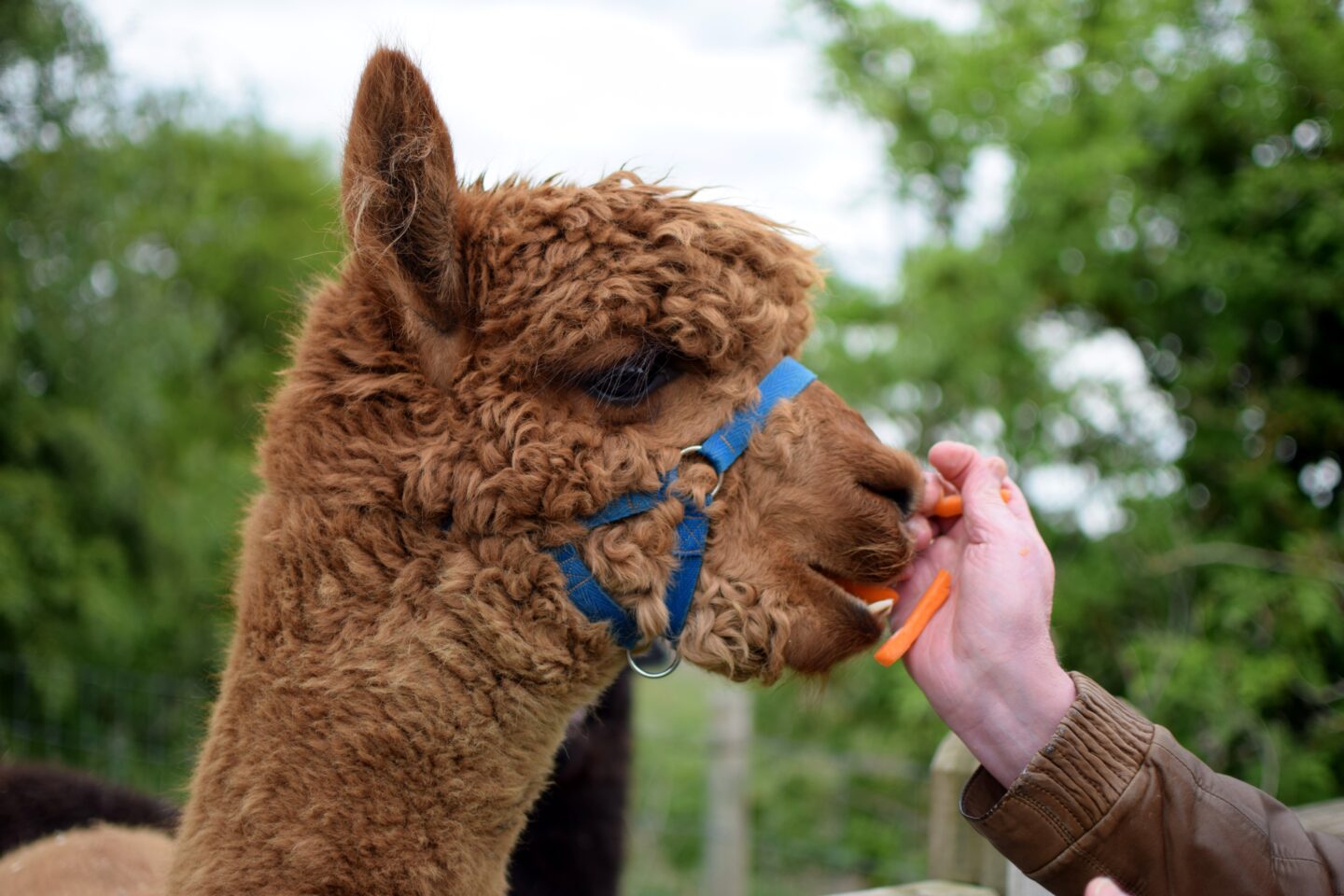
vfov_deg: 25.8
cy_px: 448
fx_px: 1960
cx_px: 672
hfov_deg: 37.9
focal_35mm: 52
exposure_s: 1/1250
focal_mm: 35
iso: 100
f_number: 1.8
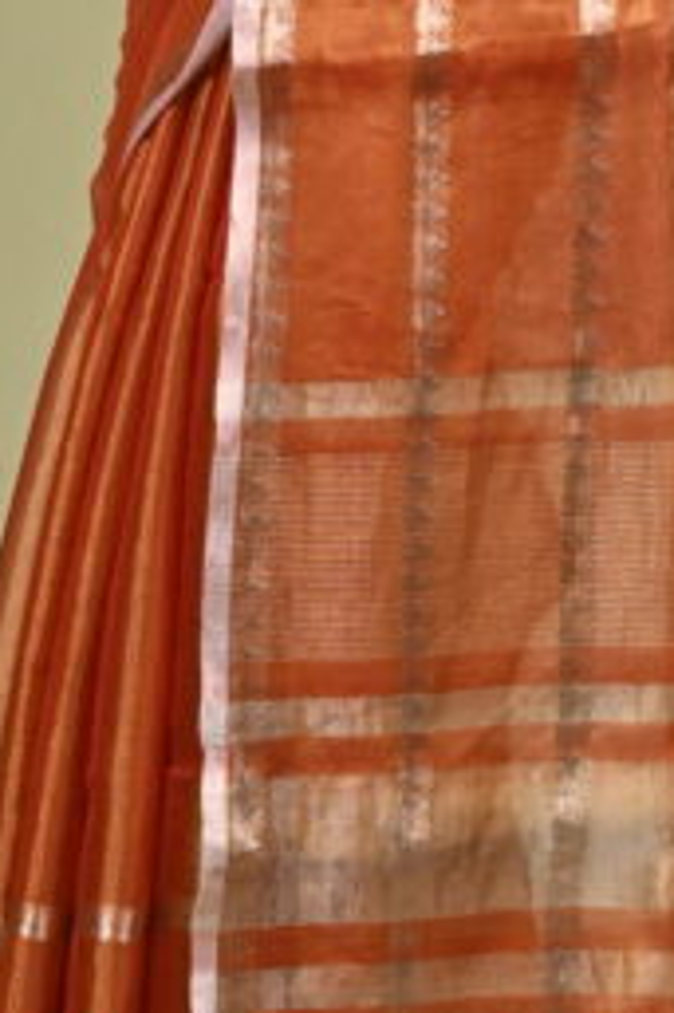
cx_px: 355
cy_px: -118
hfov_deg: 4.6
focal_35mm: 298
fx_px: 8379
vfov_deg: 6.9
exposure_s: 1/160
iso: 400
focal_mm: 85
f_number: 8
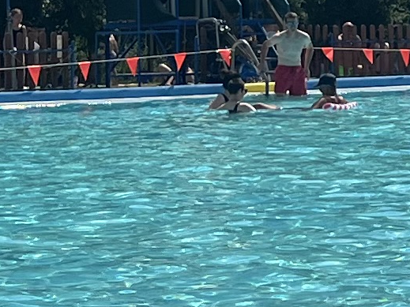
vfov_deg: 7.3
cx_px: 503
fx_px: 2392
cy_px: -27
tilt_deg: +0.6
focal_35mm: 202
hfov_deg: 9.6
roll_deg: +1.3
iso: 50
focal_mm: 5.7
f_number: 1.5
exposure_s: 1/8000
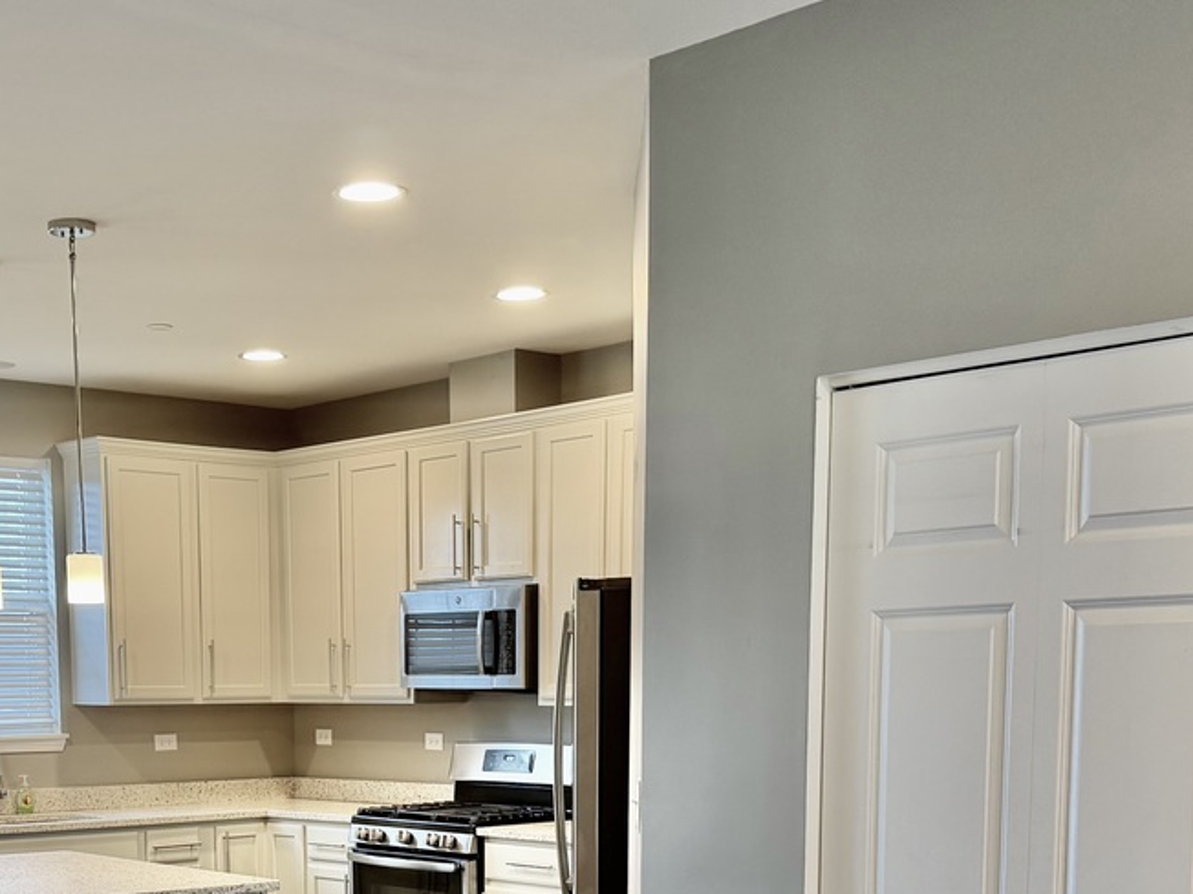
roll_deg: +0.6
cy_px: 914
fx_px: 1827
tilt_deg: -7.6
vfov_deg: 26.0
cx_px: 390
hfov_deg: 35.8
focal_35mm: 53
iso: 125
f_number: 1.78
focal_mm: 6.76
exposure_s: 1/60
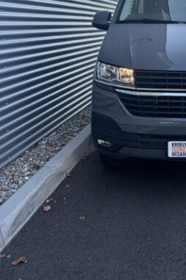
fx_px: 419
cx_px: 205
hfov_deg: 23.5
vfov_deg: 36.1
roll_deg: -0.1
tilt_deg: -7.1
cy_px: 73
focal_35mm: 54
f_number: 1.6
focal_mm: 5.96
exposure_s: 1/787
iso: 50
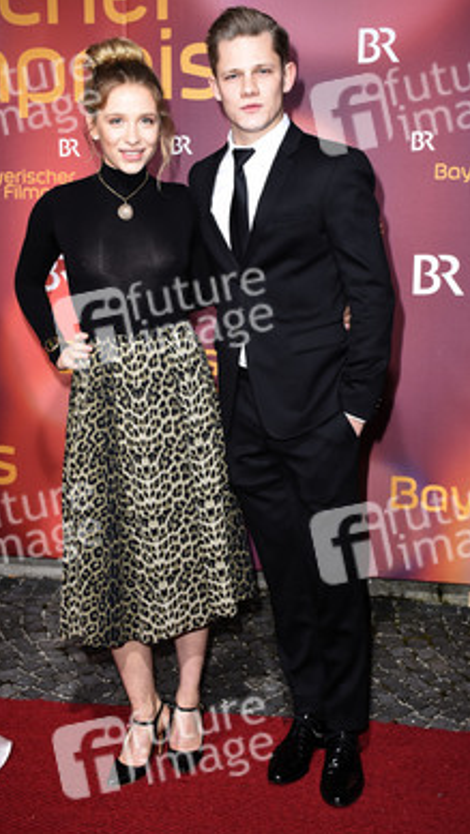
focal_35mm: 44
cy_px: 427
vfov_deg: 46.8
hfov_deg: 27.4
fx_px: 964
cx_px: 225
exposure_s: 1/160
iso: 320
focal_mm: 27
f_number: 6.3
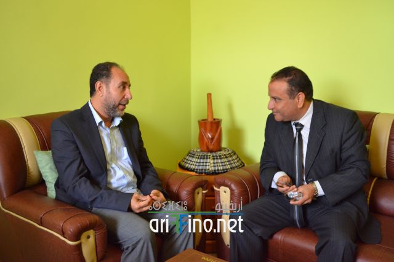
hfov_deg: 57.2
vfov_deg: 39.9
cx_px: 197
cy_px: 131
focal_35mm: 33
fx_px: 361
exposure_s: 1/60
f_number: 4
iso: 1100
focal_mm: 22
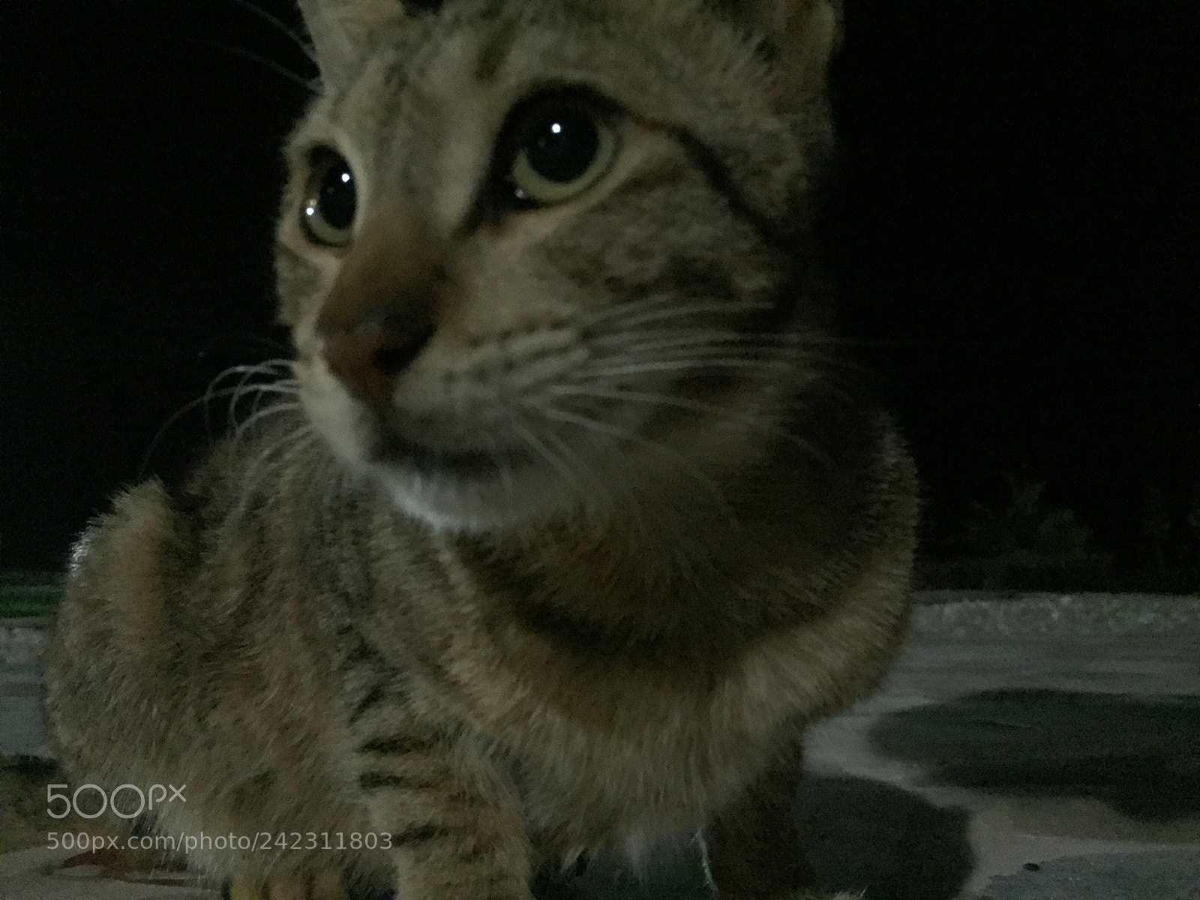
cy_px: 450
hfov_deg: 61.7
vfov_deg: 48.2
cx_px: 600
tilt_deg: +7.0
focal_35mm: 29
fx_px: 1005
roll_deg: -0.7
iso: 2000
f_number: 2.2
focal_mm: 4.15
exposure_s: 1/17
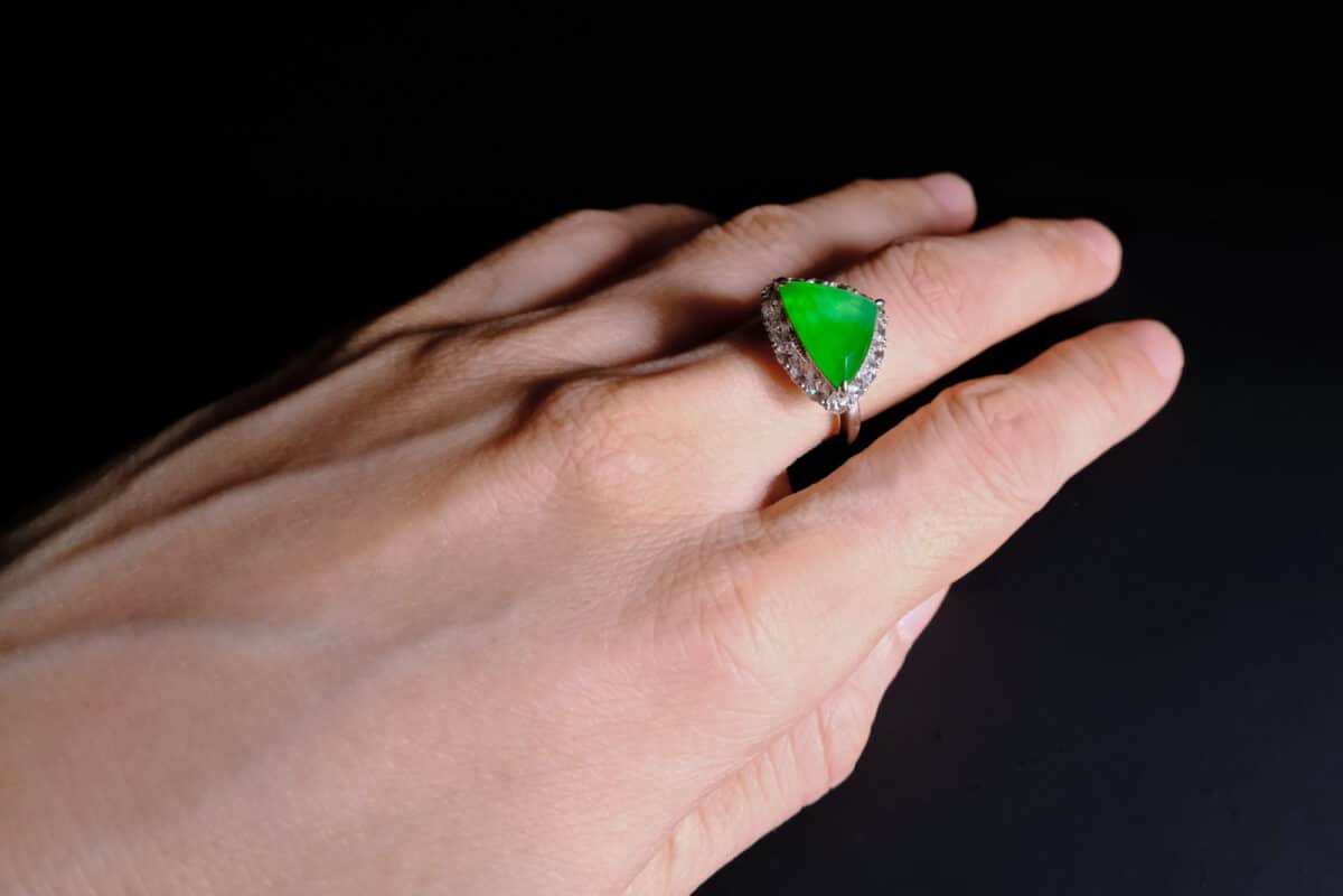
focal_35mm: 23
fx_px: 858
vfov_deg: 55.1
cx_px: 672
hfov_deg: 76.1
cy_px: 448
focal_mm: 15.2
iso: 1600
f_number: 5.6
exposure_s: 1/8
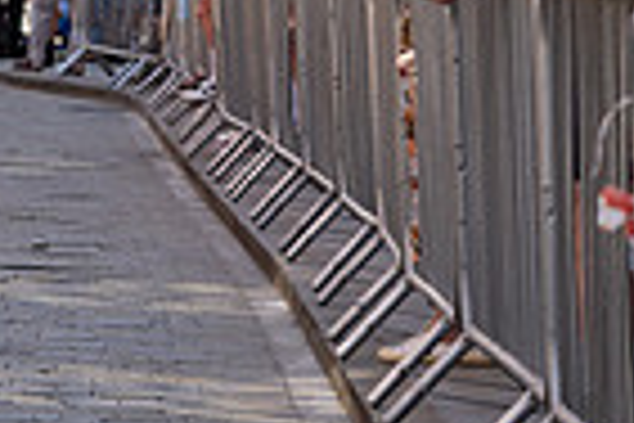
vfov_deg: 4.4
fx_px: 5424
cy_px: -155
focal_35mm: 308
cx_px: -580
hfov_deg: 6.5
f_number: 4
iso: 100
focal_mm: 75
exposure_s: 1/400
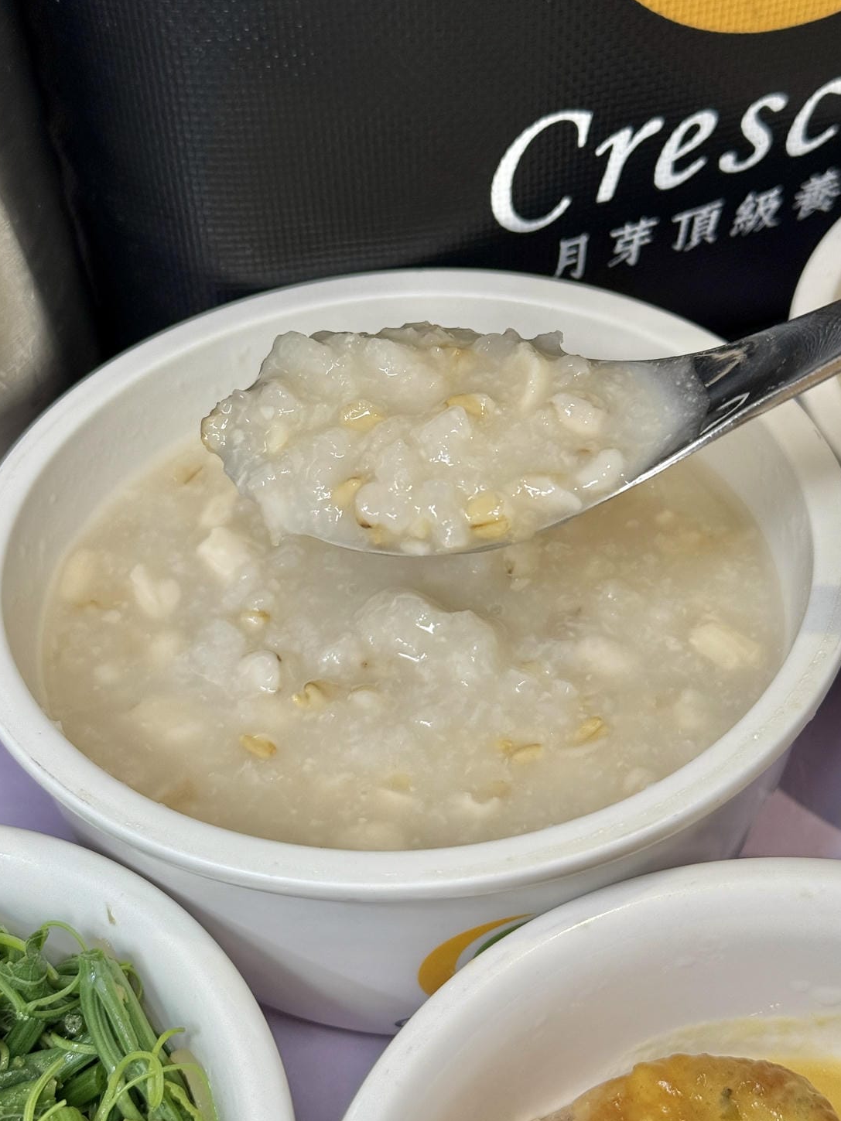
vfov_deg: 36.2
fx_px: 1717
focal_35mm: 53
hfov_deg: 27.5
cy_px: 530
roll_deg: +5.9
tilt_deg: -42.1
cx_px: 394
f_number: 1.78
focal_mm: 6.76
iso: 100
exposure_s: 1/120
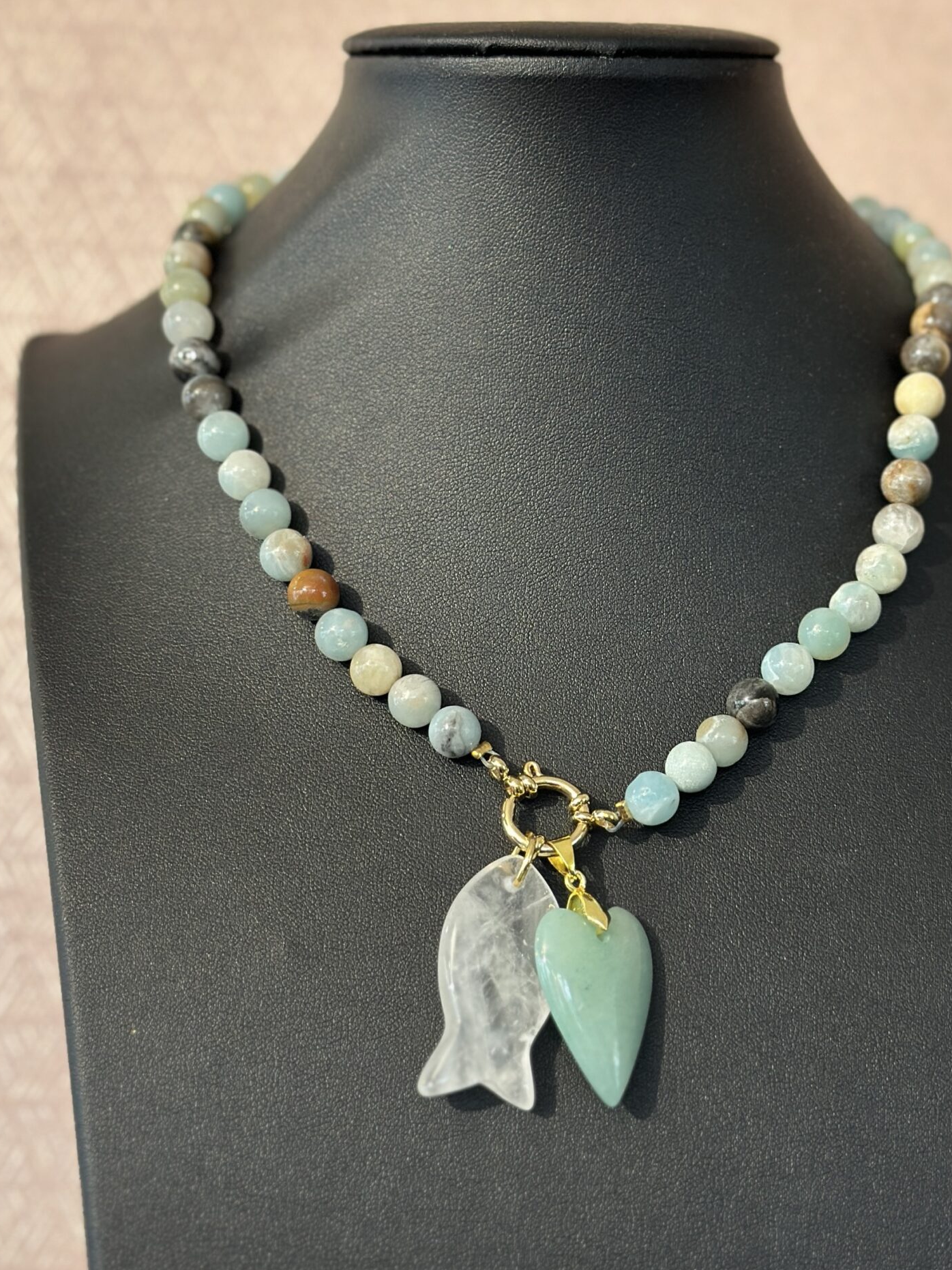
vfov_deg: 29.4
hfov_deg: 22.2
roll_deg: -1.2
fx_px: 2421
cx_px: 593
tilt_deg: +9.7
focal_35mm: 66
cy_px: 610
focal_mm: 6.86
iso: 100
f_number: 1.78
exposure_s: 1/50
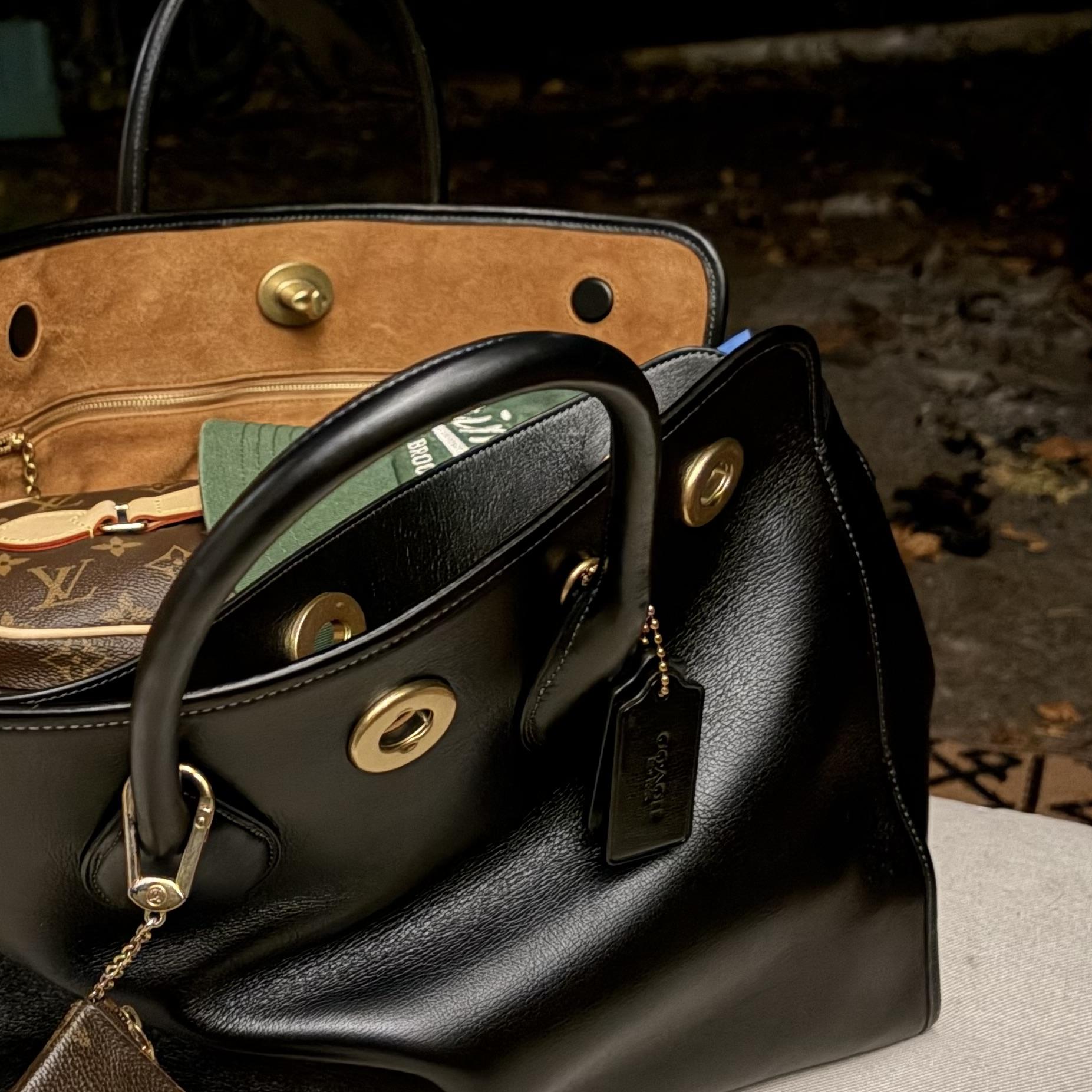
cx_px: 335
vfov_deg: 34.0
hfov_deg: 33.6
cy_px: 471
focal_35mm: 50
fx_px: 1785
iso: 1600
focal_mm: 5.96
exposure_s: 1/5
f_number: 1.6
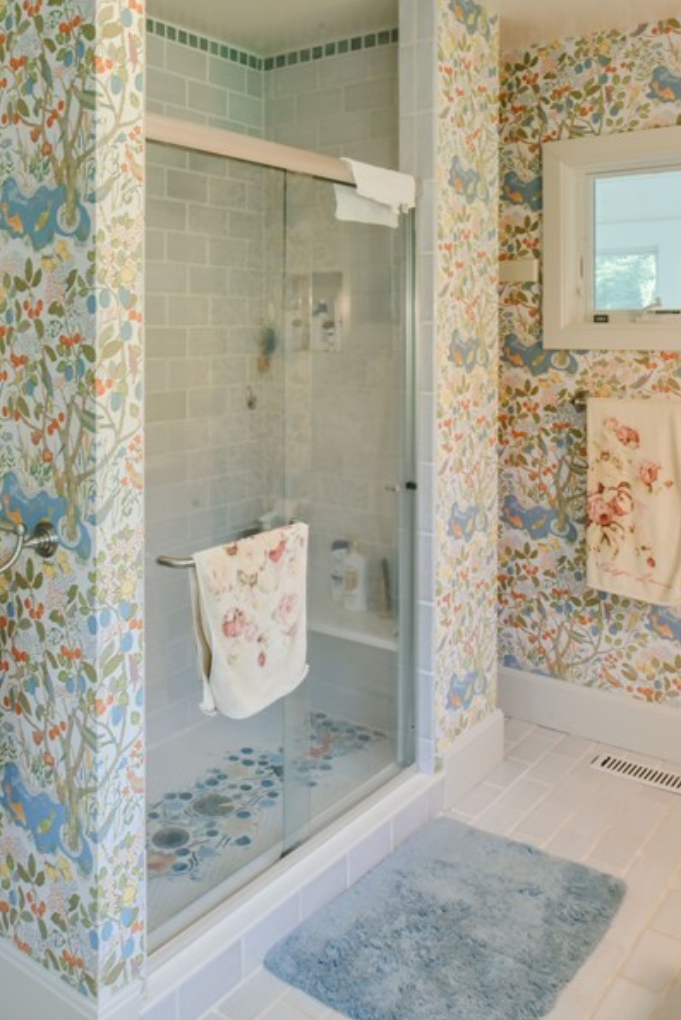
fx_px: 879
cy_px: 408
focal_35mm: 31
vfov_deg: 59.8
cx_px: 256
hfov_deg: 42.0
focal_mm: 17
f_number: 22
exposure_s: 1/4
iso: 1250
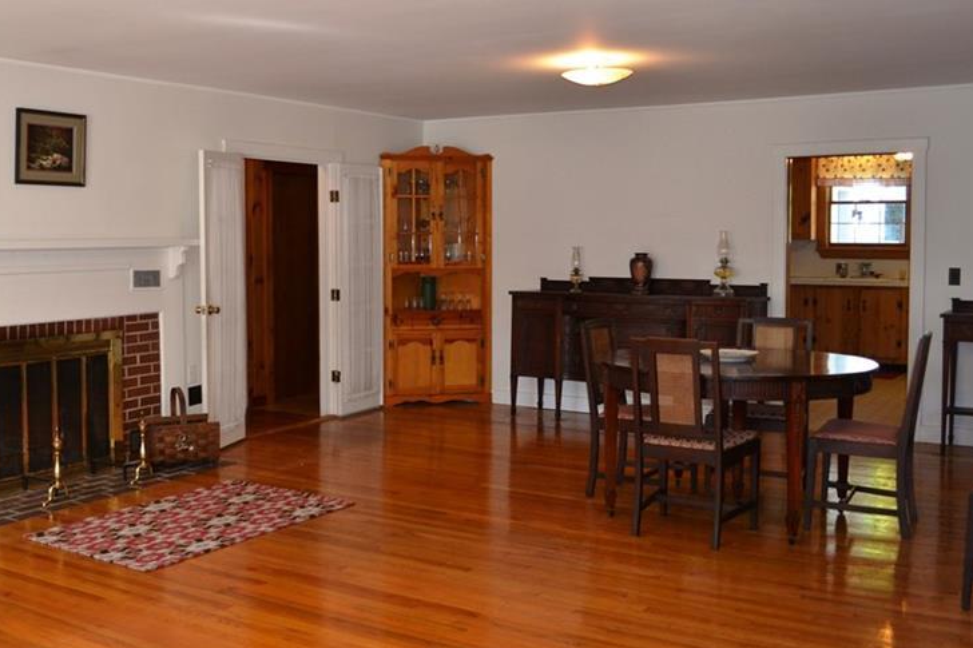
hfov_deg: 50.1
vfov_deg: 35.0
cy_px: 282
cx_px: 350
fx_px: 1027
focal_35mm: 38
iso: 400
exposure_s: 1/60
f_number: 4
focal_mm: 18
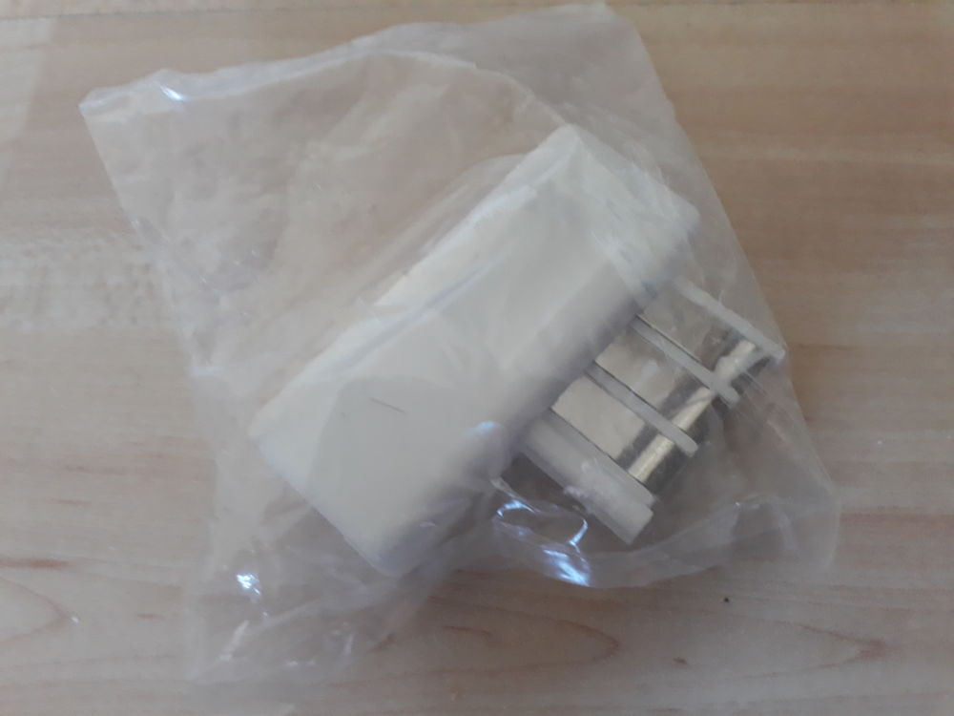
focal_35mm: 27
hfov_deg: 65.3
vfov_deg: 51.4
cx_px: 477
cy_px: 358
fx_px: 744
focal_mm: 3.6
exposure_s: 1/17
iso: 320
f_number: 1.9
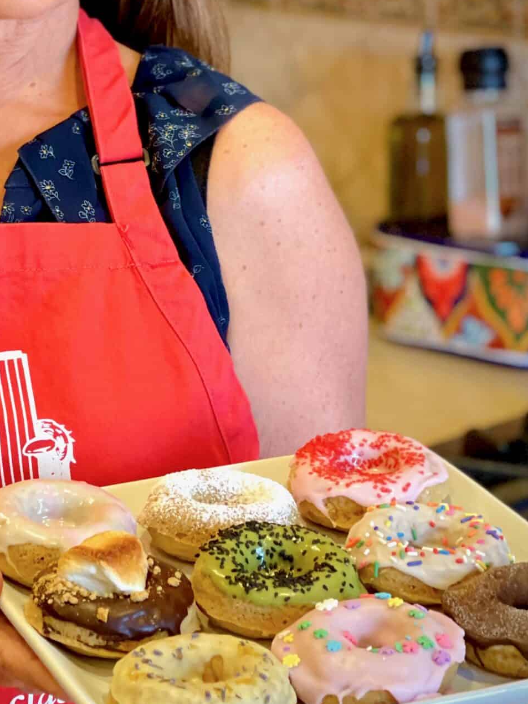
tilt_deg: -12.5
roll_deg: +0.7
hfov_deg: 11.4
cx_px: 86
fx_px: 2623
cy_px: 285
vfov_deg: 15.3
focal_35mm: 129
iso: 250
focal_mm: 7.5
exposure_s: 1/40
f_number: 2.2
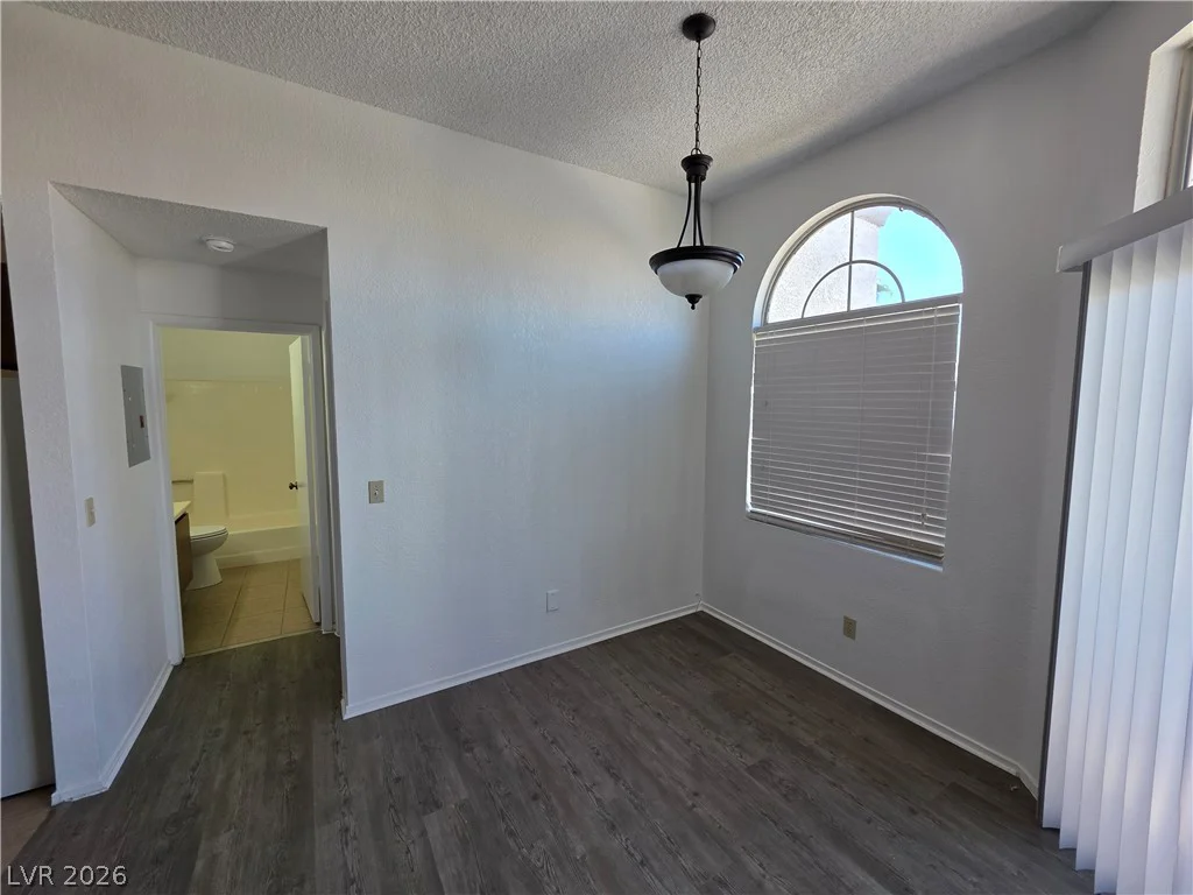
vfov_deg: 89.9
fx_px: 448
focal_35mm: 13
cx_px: 596
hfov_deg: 106.2
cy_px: 448
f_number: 1.9
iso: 32
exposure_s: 1/120
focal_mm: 2.2
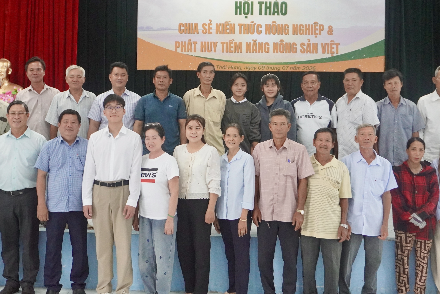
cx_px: 186
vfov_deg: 28.5
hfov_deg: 41.8
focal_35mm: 47
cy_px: 98
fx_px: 575
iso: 3200
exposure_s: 1/160
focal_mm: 20
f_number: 4
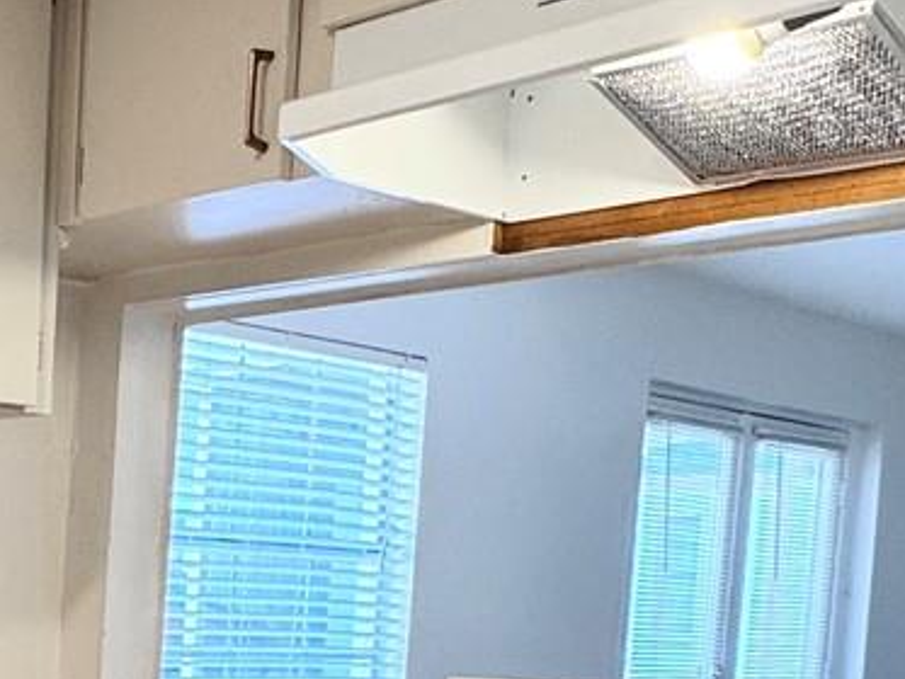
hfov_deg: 30.0
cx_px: -2
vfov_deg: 23.7
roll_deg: -3.0
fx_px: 1569
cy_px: 632
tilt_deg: -2.8
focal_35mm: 60
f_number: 2.2
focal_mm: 2.22
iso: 80
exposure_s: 1/120
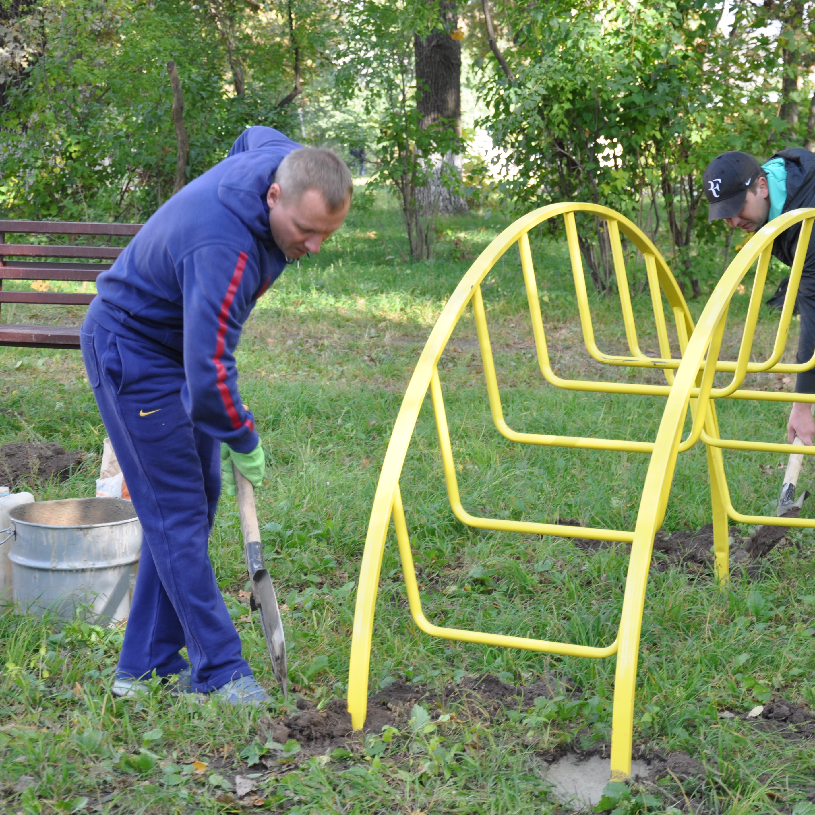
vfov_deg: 17.4
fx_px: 2664
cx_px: 489
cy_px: 406
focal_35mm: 100
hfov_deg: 17.4
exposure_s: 1/40
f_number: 6.3
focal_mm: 52
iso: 200
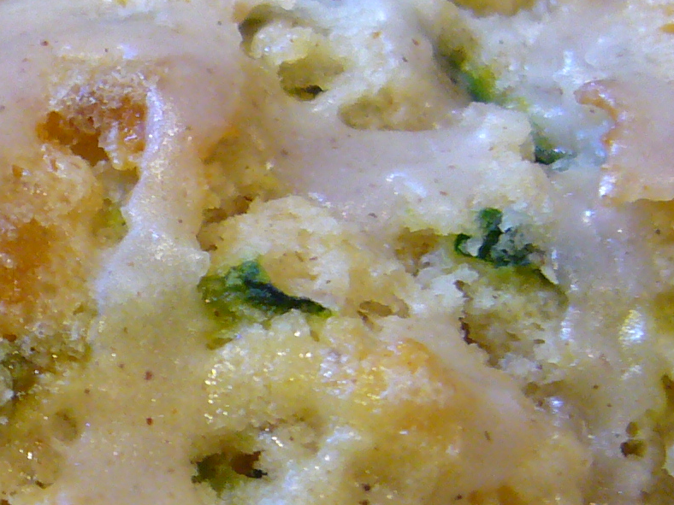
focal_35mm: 125
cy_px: 392
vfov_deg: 11.8
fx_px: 2434
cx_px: -118
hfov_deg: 15.2
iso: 200
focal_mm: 5.8
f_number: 2.8
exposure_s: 1/20
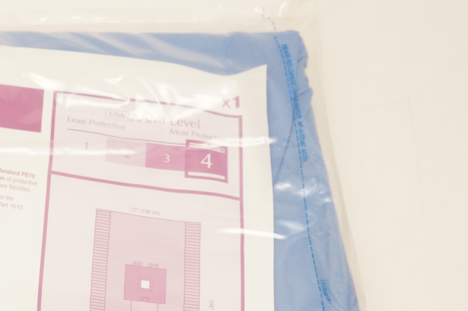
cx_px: -40
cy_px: 288
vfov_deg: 16.4
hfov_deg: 23.3
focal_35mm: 82
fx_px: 1066
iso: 800
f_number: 7.1
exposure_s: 1/100
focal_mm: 25
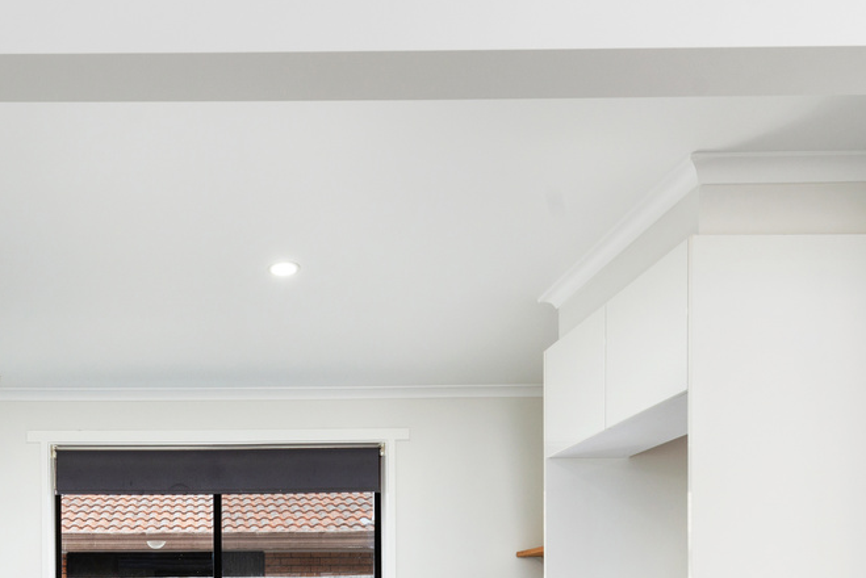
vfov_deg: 34.0
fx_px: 818
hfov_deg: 53.0
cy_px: 631
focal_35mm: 34
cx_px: 205
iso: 125
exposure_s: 1/2
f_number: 8
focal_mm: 14
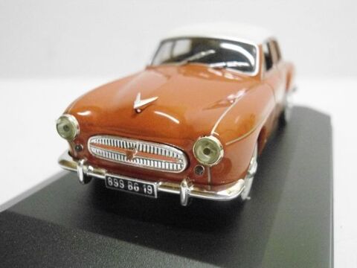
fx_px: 382
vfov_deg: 38.7
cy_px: 134
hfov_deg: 50.1
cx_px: 178
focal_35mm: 37
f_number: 3.2
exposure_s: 1/80
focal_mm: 6.7
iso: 1600
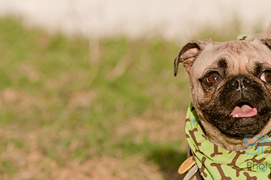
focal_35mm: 404
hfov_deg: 5.1
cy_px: 30
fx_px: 3037
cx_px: 137
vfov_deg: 3.4
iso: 250
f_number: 5
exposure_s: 1/1250
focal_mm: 155
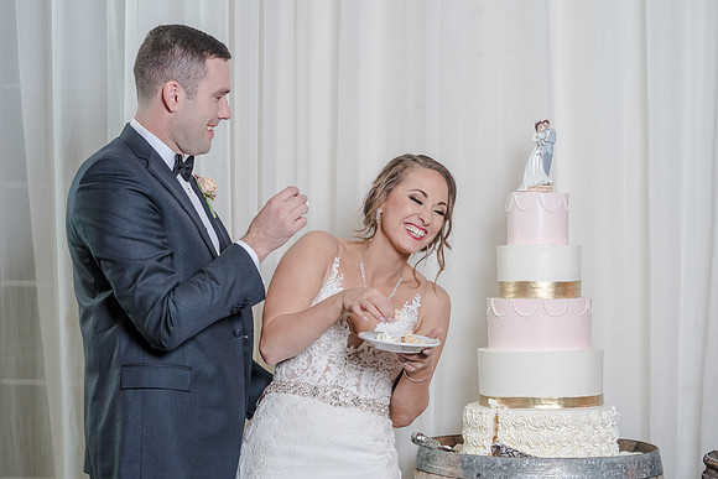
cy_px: 263
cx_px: 391
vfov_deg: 16.8
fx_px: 1621
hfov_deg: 25.0
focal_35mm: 81
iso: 2000
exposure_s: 1/100
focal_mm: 72
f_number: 5.6
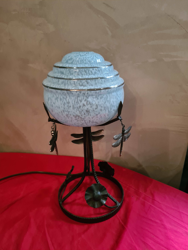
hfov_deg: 53.1
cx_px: 94
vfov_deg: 67.3
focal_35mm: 26
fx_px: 188
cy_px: 125
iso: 640
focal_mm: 5.4
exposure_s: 1/33
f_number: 1.8
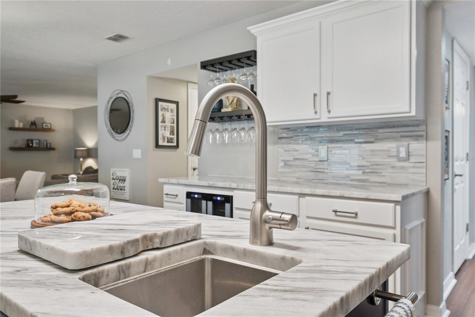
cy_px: 158
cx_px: 238
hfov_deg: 67.4
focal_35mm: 27
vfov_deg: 47.9
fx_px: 356
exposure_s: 1/60
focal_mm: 27
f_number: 9
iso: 400
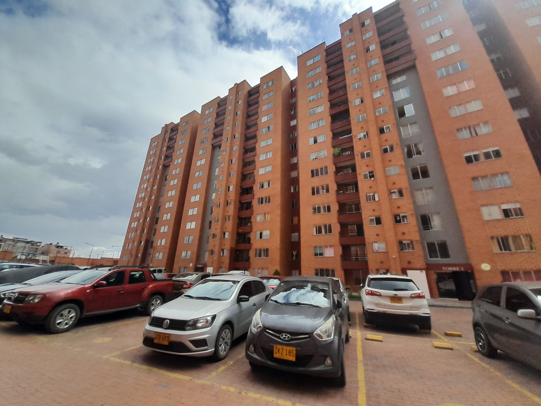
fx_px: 203
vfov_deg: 89.9
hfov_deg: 106.2
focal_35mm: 13
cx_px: 270
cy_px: 203
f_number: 2.2
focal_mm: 1.13
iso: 40
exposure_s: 1/1587
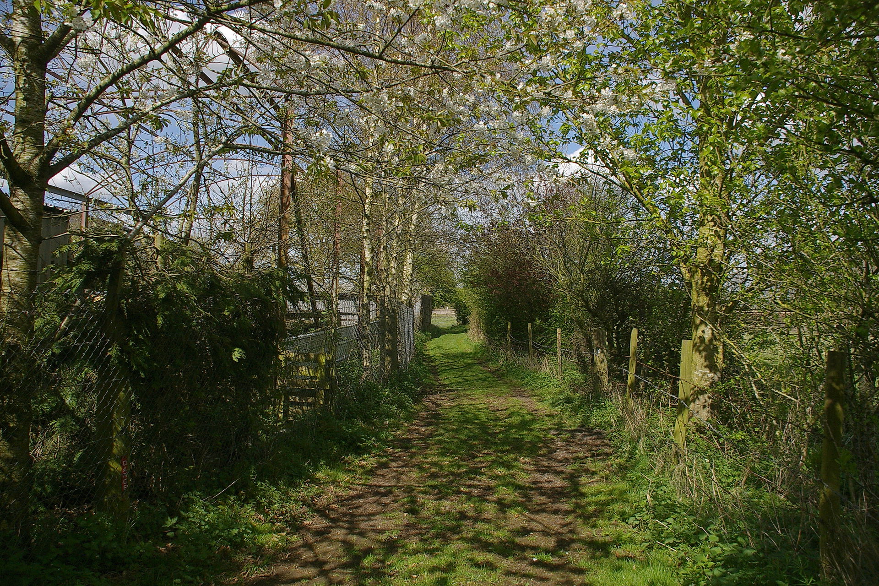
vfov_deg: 18.2
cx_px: 440
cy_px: 293
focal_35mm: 75
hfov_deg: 27.0
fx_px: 1831
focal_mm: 50
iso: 200
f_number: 9.5
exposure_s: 1/500
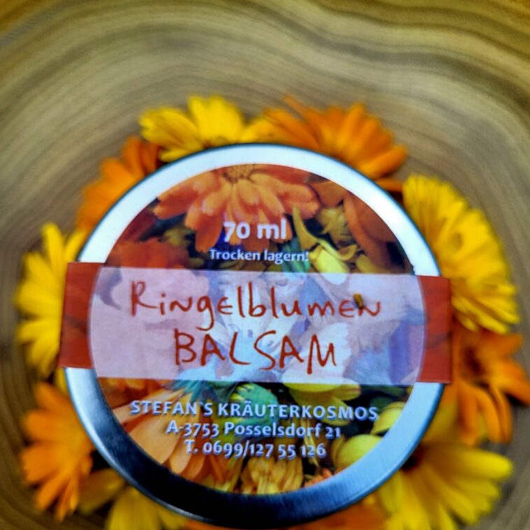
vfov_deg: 52.0
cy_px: 328
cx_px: 263
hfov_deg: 52.5
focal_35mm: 31
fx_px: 537
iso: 40
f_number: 1.8
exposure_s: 1/500
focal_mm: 5.4
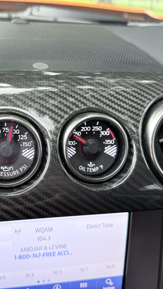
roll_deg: -4.0
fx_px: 269
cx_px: 43
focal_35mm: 35
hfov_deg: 33.1
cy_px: 144
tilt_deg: -29.1
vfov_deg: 56.6
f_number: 1.78
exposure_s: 1/100
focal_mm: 6.76
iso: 125
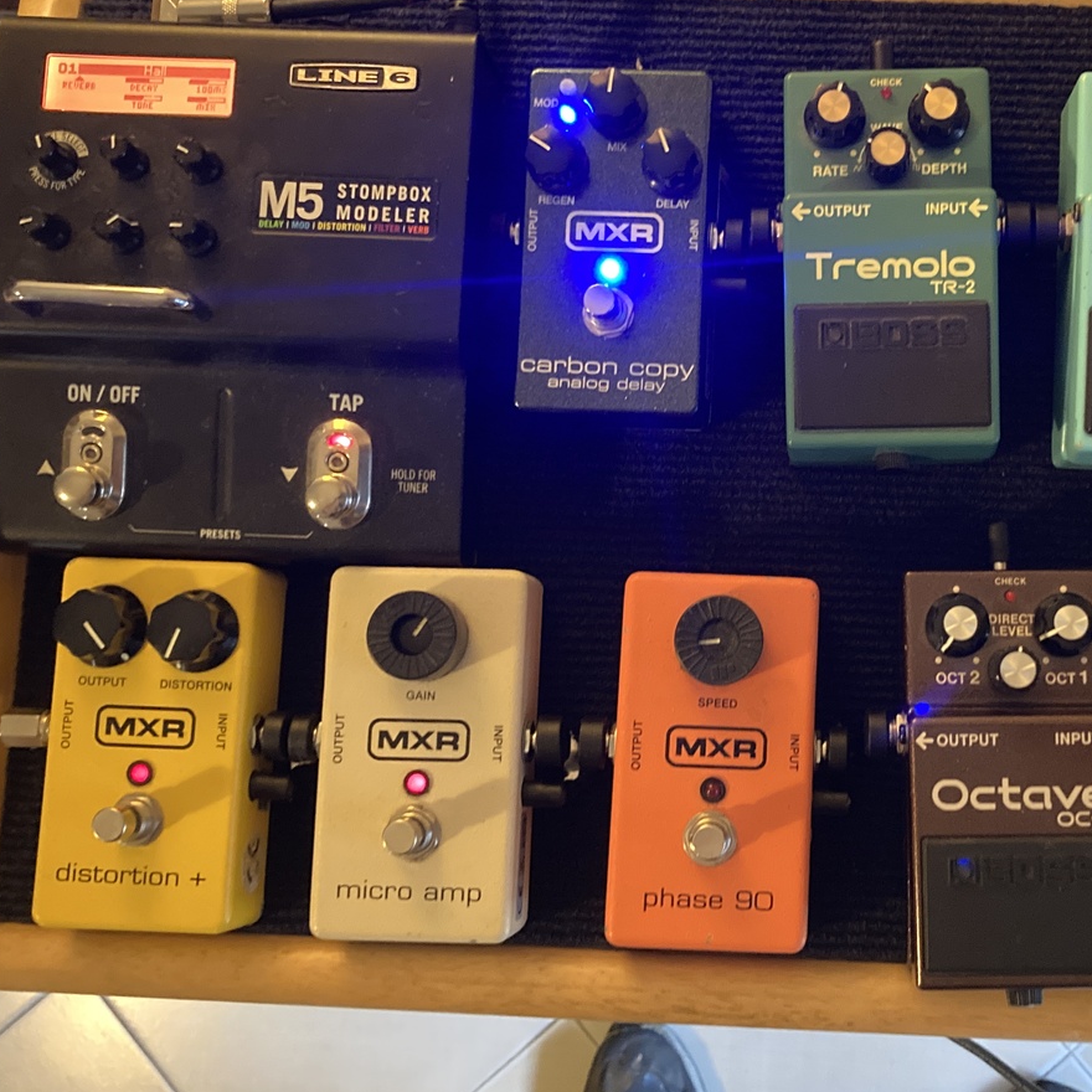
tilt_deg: -82.4
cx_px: 815
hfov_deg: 36.7
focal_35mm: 45
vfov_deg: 37.5
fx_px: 1606
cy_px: 474
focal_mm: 3.99
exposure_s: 1/25
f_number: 1.8
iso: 640
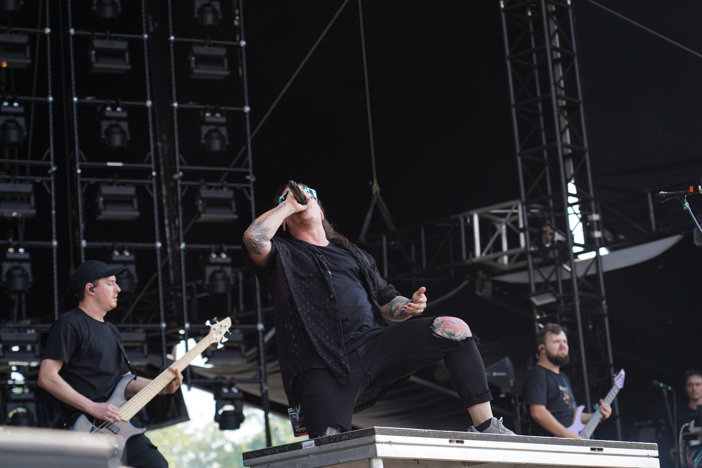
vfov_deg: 13.0
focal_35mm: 105
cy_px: 234
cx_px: 351
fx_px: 2047
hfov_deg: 19.5
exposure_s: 1/160
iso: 100
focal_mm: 105
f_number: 4.5
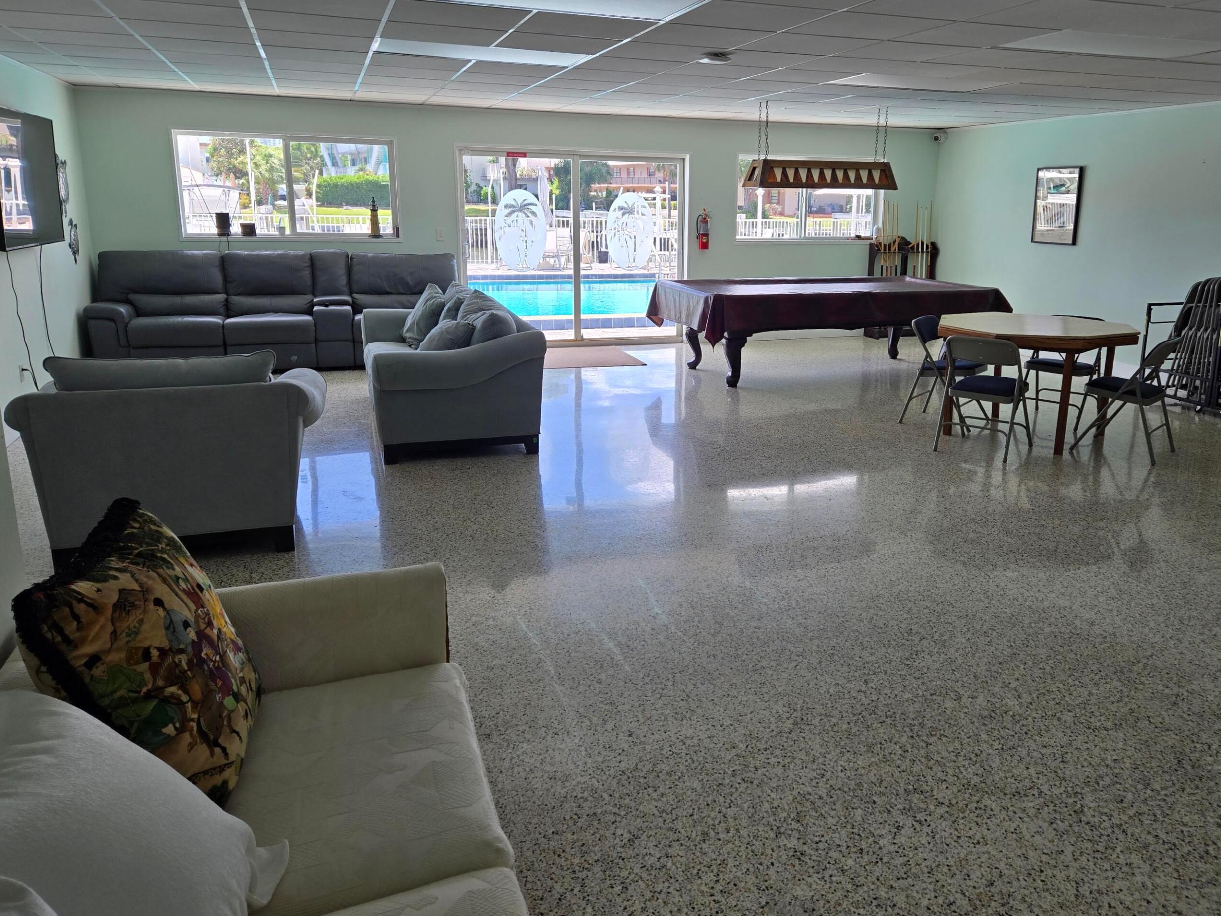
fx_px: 952
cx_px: 683
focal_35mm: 27
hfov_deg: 65.1
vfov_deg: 51.3
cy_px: 412
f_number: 1.8
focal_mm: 5.4
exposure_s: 1/303
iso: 25
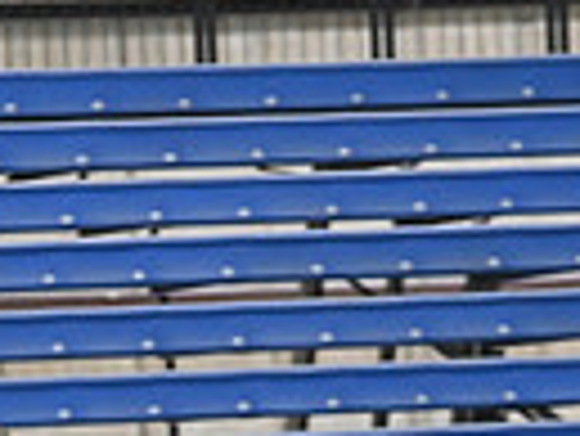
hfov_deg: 2.3
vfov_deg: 1.7
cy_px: 789
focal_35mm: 867
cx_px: 27
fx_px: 14540
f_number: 3.5
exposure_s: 1/250
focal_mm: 200
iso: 2500
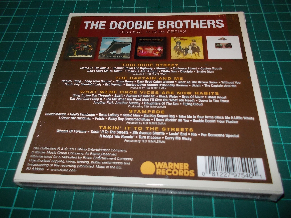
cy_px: 109
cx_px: 146
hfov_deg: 61.7
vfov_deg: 48.2
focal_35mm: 29
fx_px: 244
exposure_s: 1/30
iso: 200
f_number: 3.3
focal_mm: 4.1
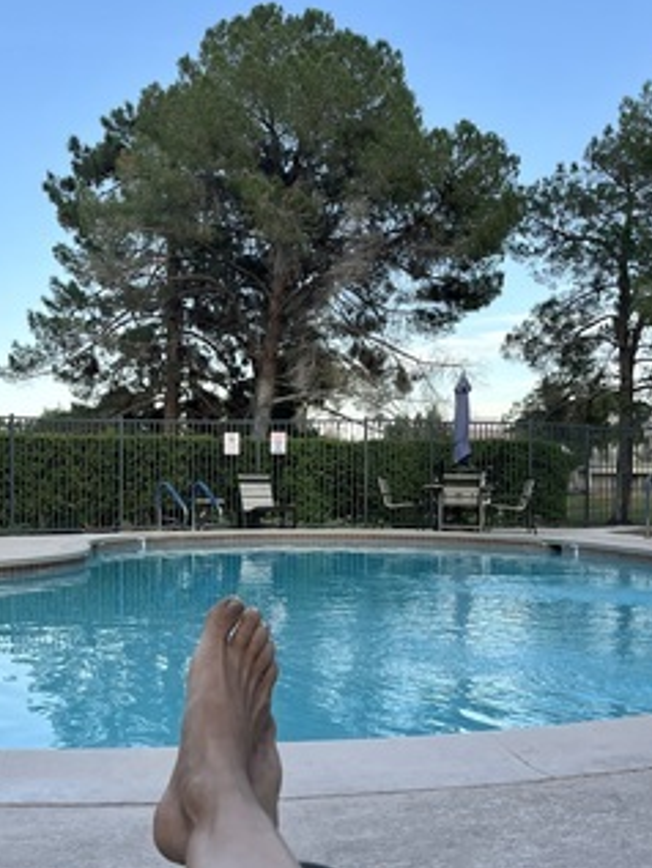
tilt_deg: -2.5
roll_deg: +1.0
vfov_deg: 45.6
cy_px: 496
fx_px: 1029
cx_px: 242
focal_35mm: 41
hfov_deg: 35.0
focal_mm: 5.1
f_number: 1.6
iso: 50
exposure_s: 1/751
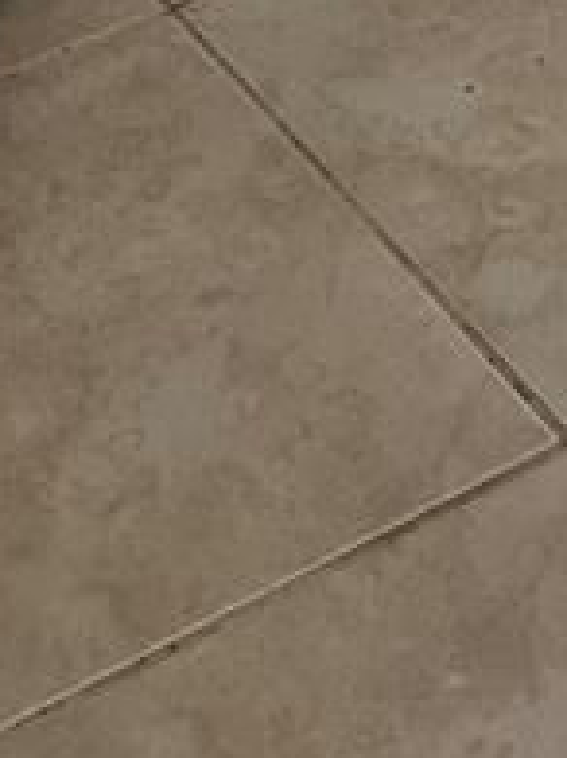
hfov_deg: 9.3
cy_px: -1446
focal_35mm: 160
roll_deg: +2.8
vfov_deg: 9.7
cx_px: 396
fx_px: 3498
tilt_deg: -14.4
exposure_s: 1/60
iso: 200
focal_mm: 5.7
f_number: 1.5
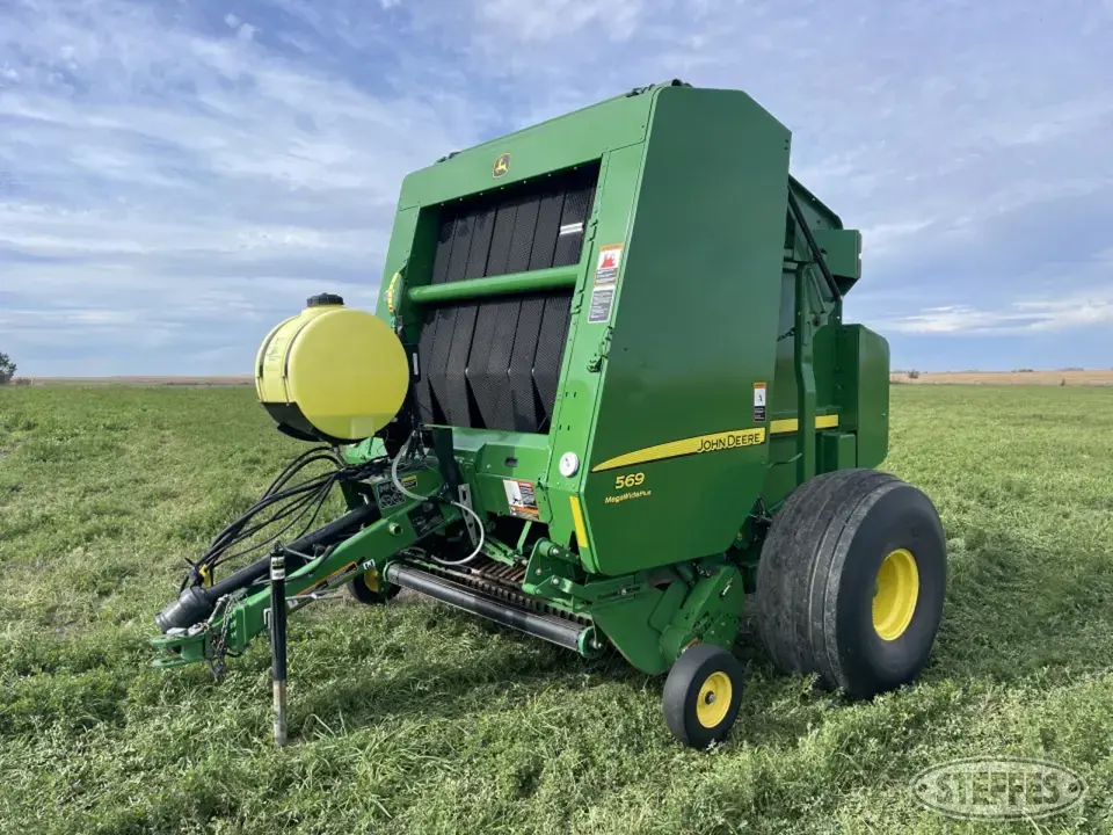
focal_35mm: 26
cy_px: 418
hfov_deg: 67.3
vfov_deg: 53.1
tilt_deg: -3.0
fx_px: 836
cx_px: 556
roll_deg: +1.0
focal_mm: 5.1
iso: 32
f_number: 1.6
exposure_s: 1/2786
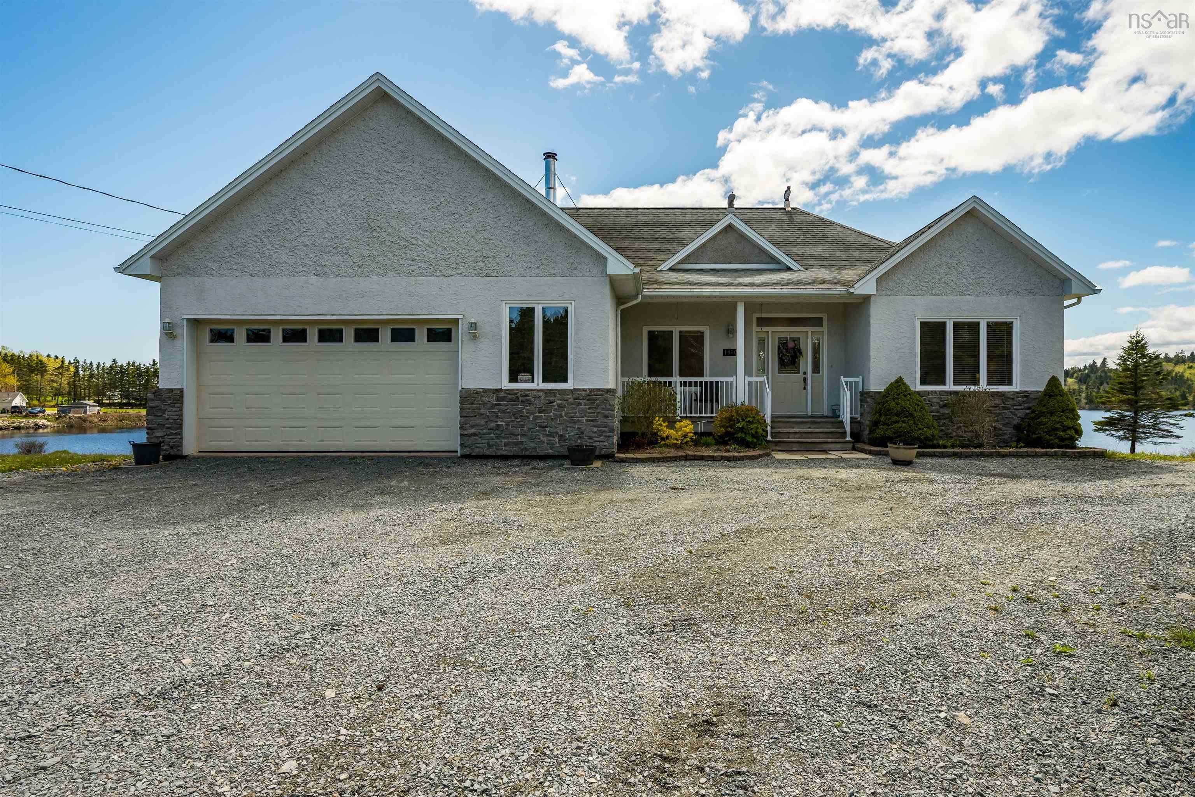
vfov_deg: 65.9
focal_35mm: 18
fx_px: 614
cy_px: 398
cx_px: 598
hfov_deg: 88.4
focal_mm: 18.5
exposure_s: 1/1250
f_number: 9
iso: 500
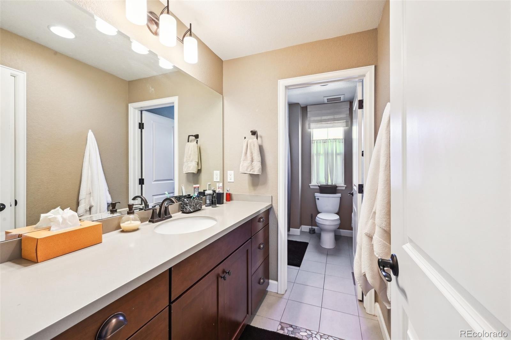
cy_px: 170
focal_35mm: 14
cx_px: 256
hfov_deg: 104.3
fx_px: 199
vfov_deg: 81.2
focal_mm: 14
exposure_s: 1/8
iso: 400
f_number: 10
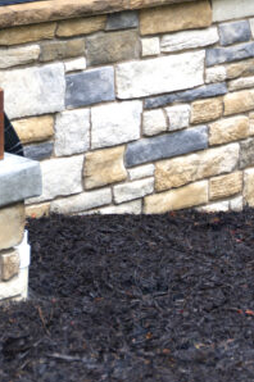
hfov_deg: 9.1
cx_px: 129
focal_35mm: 150
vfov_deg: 12.7
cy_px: -267
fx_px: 1592
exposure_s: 1/250
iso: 320
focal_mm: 43.6
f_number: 2.8
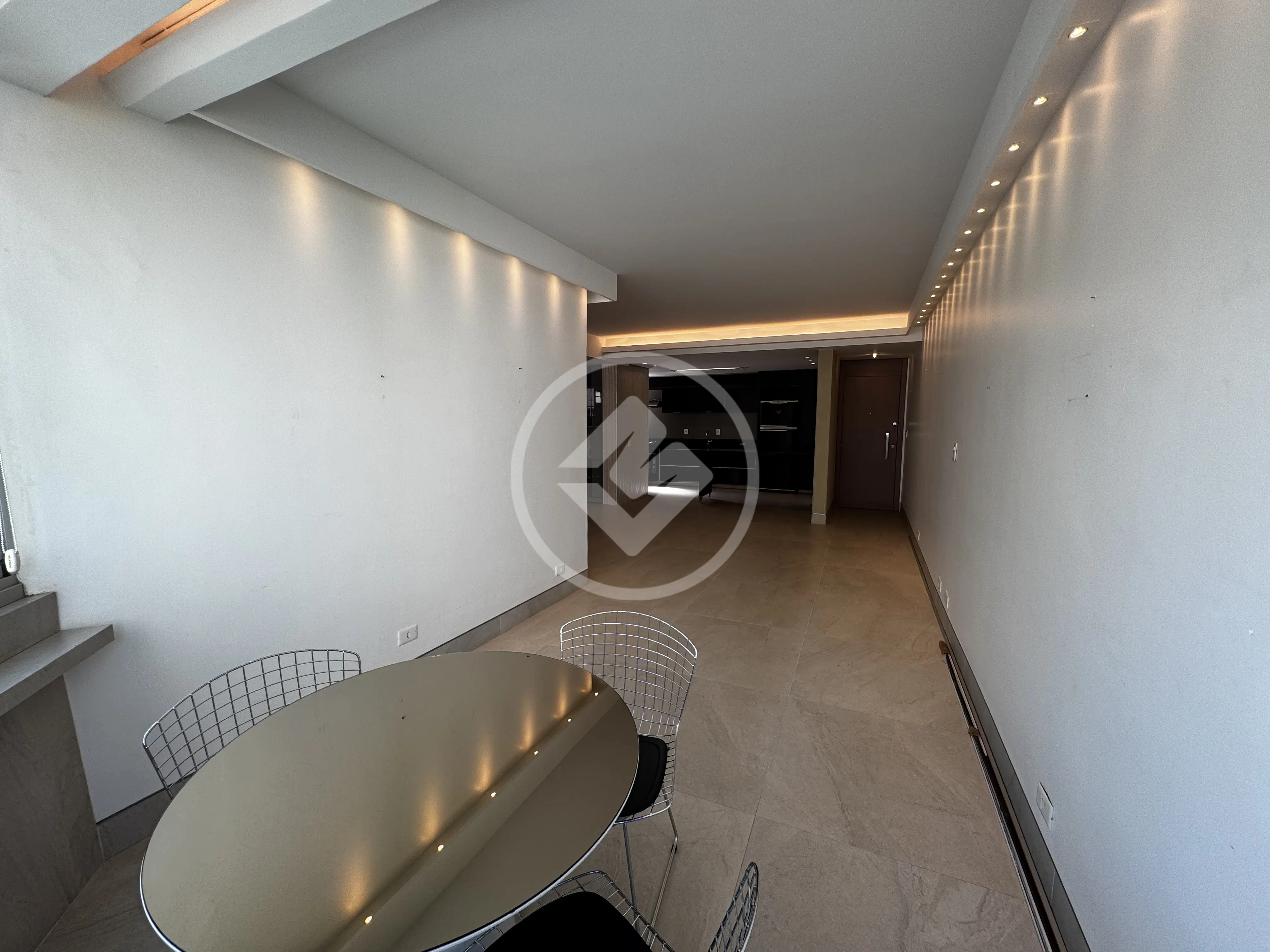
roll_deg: -0.1
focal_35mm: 14
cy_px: 476
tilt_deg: -6.2
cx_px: 635
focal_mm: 2.22
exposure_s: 1/180
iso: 40
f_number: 2.2
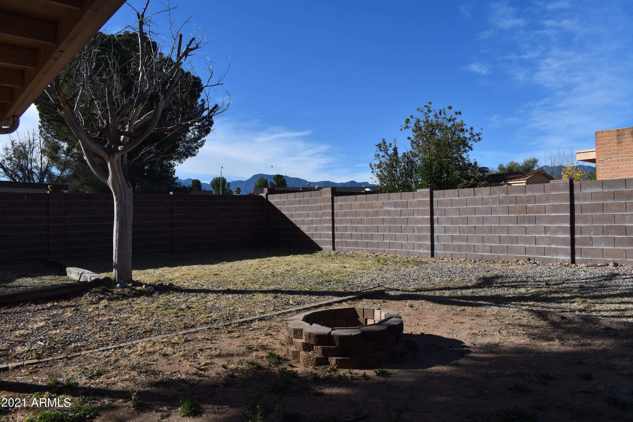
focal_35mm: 27
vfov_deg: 47.9
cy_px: 211
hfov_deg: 67.4
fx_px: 475
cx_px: 316
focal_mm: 18
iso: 100
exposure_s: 1/320
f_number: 9
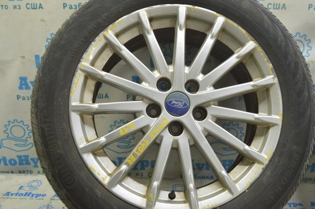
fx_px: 341
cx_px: 158
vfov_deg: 34.1
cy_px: 104
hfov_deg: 49.6
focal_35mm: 39
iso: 400
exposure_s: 1/20
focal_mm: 26
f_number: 5.6
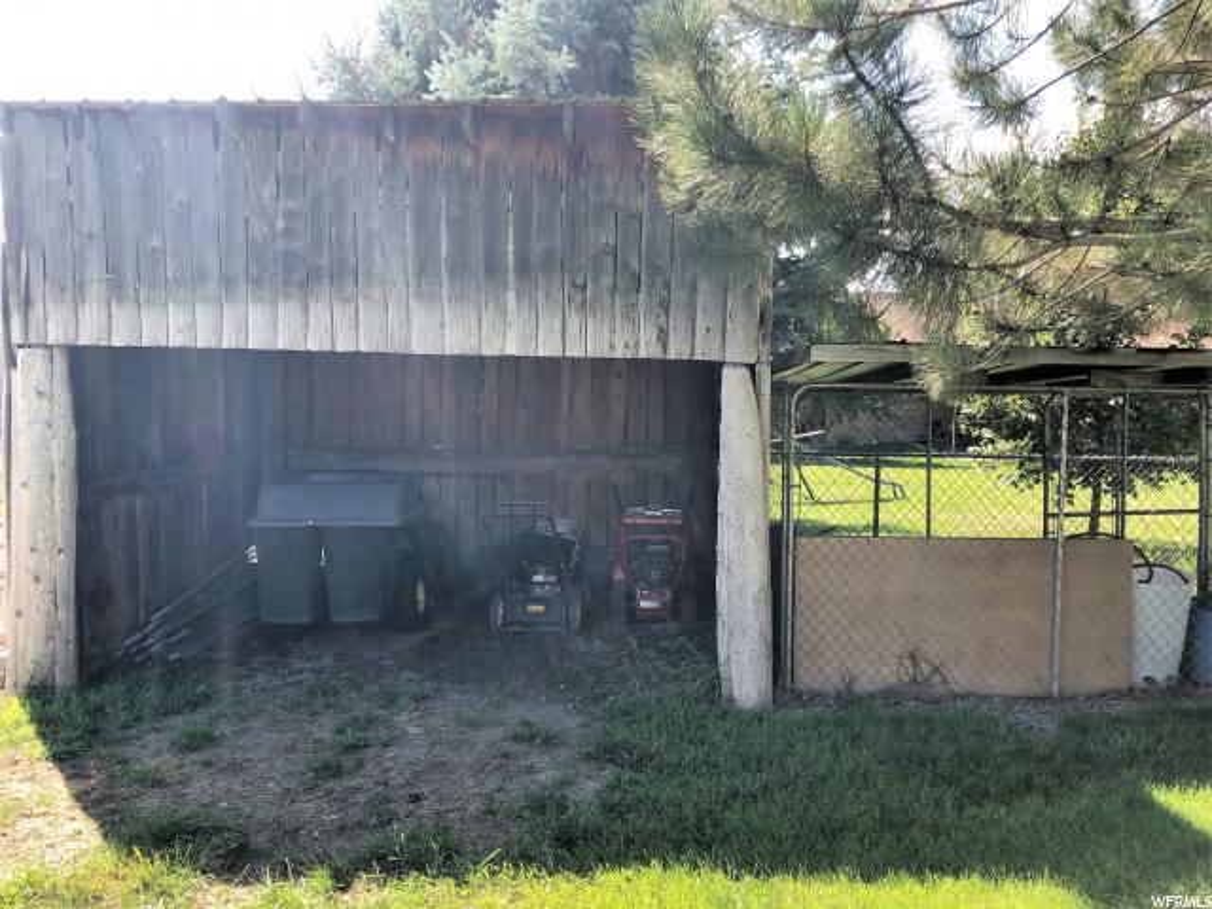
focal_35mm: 28
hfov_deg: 63.4
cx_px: 606
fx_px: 980
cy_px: 454
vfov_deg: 49.7
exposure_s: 1/345
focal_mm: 3.99
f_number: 1.8
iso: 20
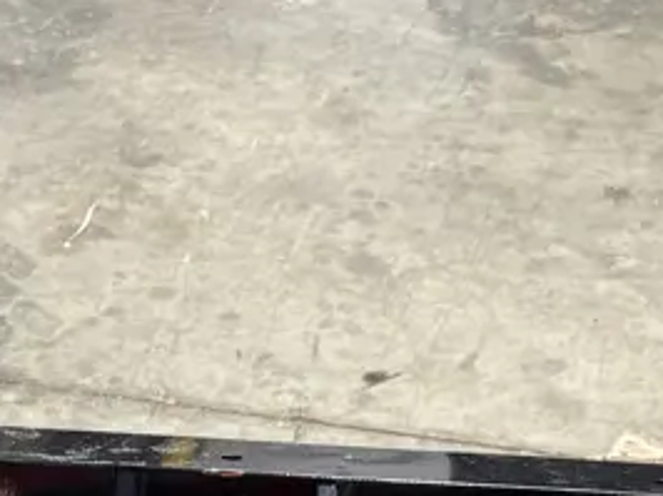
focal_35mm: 141
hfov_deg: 13.4
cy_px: 1144
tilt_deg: -45.2
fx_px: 2698
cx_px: -237
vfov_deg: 9.5
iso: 125
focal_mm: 5.96
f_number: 1.6
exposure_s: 1/42
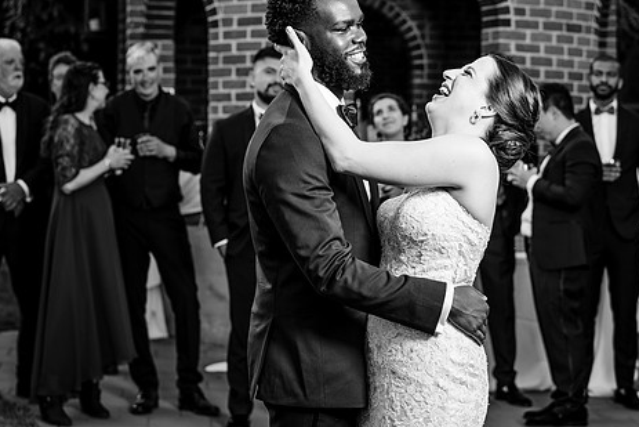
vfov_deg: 14.4
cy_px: 173
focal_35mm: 95
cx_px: 373
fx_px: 1687
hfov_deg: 21.4
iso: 125
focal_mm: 70
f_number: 4
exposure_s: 1/200
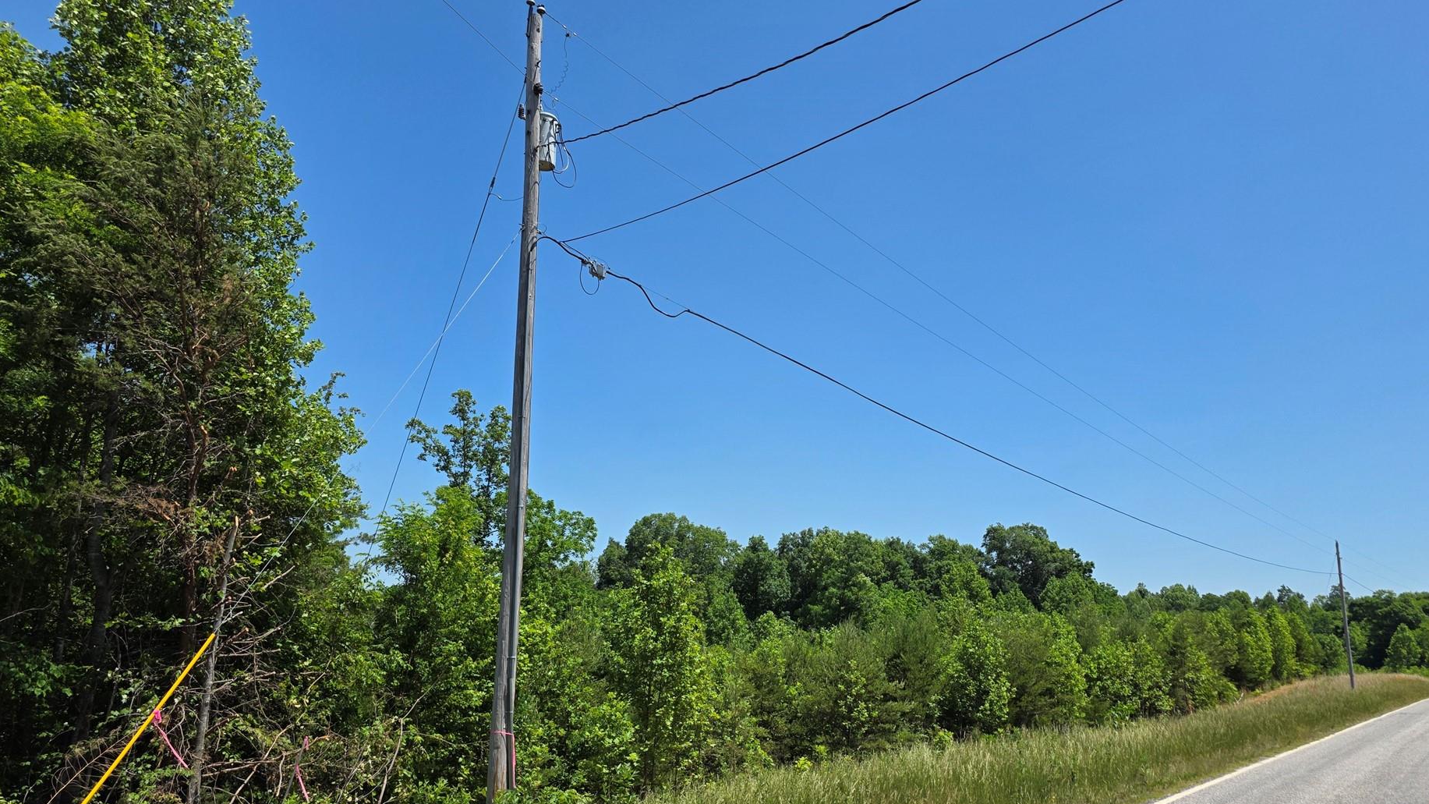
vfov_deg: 41.1
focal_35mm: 28
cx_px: 748
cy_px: 511
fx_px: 1061
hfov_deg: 67.9
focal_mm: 6.3
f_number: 1.7
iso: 80
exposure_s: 1/6574
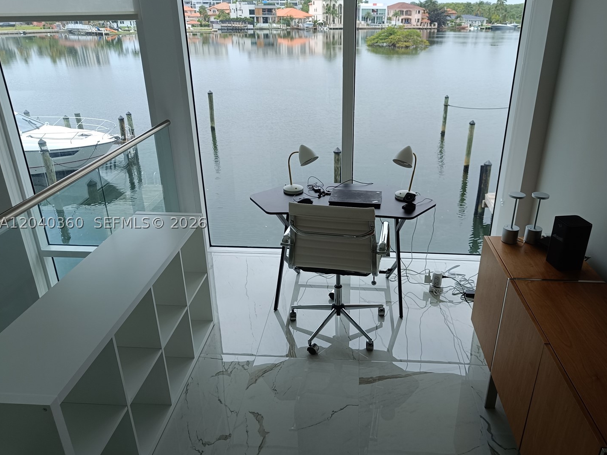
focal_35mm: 18
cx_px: 337
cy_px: 223
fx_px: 316
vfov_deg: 71.6
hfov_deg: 87.4
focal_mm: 5.59
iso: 51
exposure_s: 1/357
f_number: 1.88
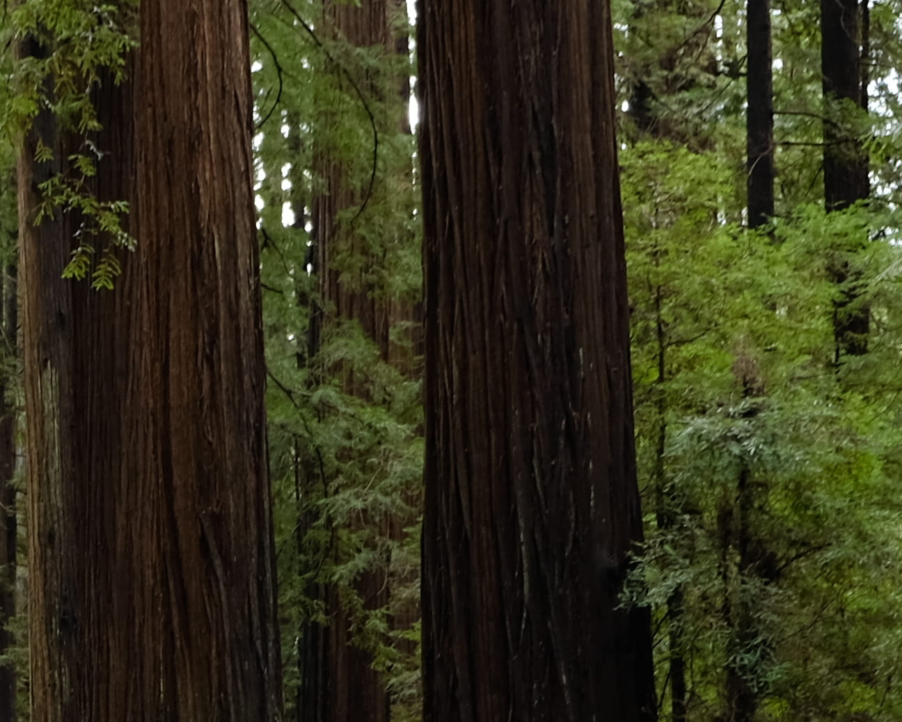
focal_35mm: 126
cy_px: 1044
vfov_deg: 11.8
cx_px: -228
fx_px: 3364
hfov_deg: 14.7
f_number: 3.2
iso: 200
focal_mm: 19.6
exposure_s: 1/15
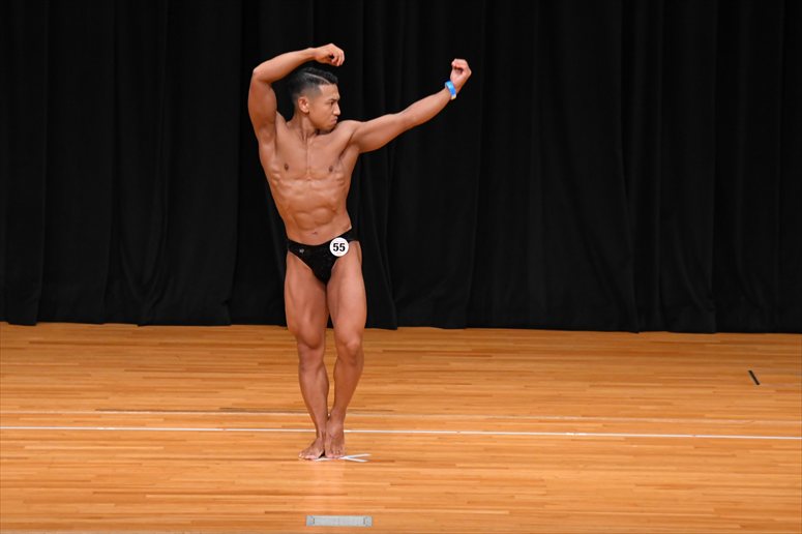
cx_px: 401
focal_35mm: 270
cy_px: 267
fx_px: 6012
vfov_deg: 5.1
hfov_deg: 7.6
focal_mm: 180
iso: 3200
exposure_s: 1/400
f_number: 5.6
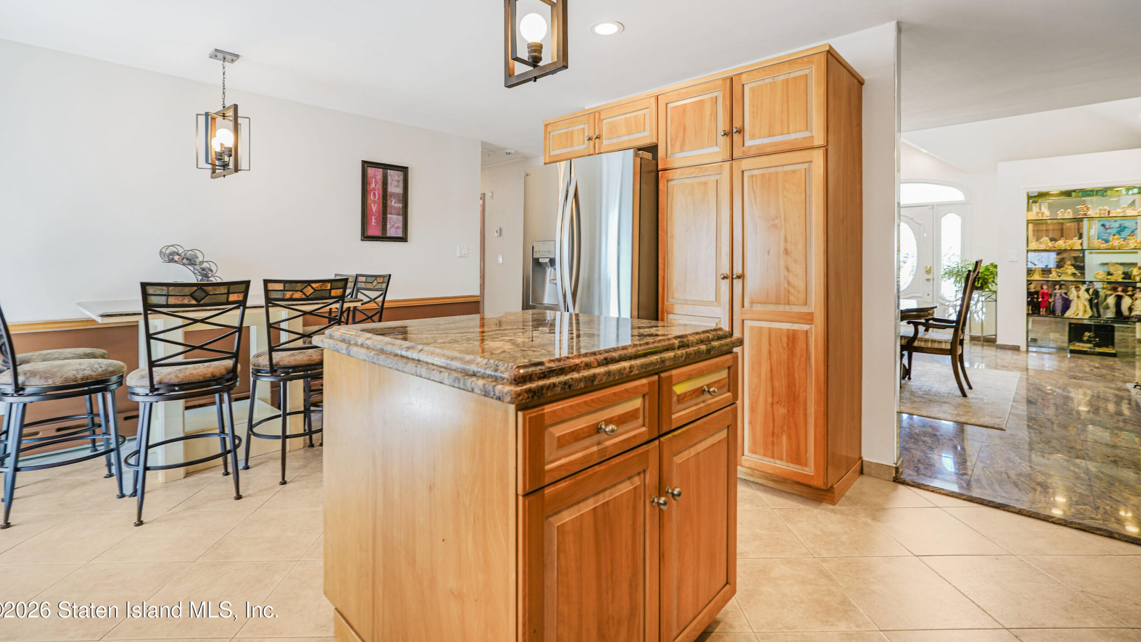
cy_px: 259
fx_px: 514
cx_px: 564
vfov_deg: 63.4
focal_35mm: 17
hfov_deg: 95.9
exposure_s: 1/20
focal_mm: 16
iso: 64
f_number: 4
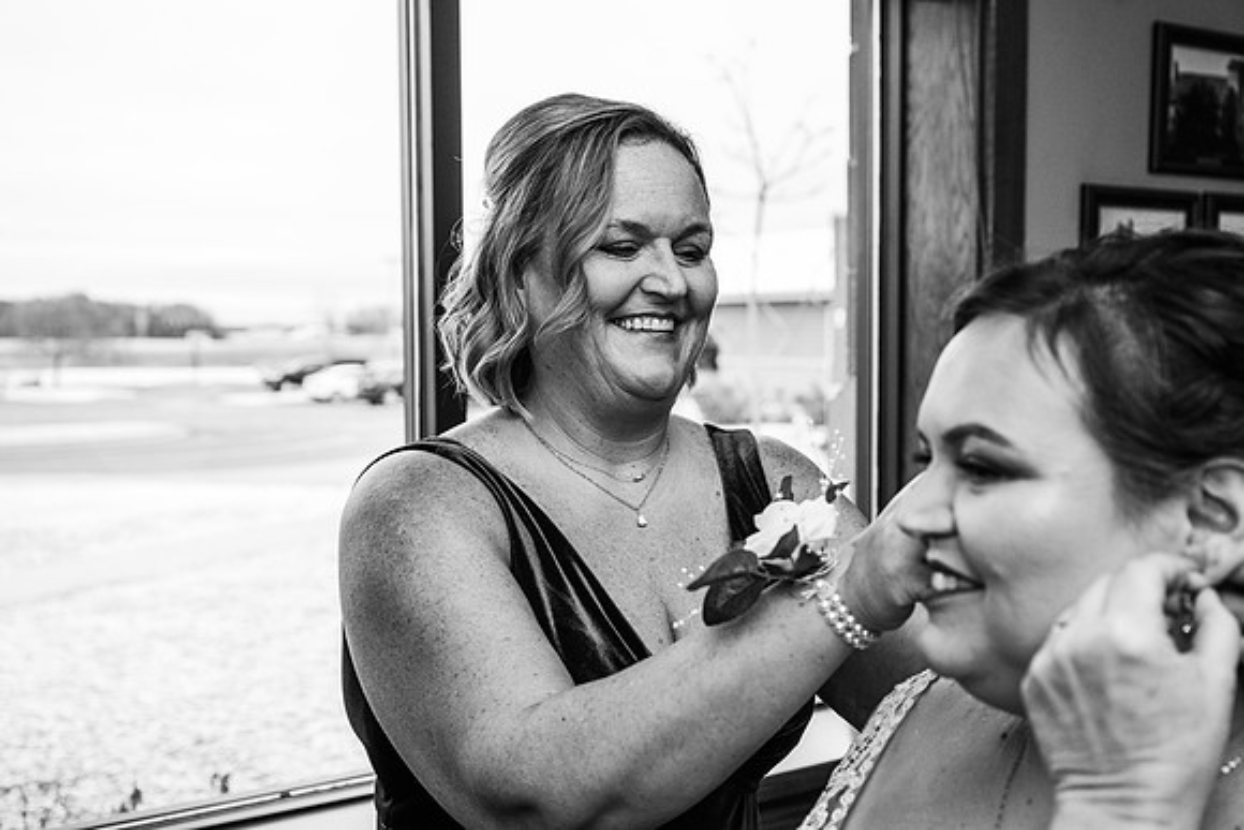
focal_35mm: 40
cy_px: 415
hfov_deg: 48.4
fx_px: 1382
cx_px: 622
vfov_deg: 33.4
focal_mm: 40
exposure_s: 1/200
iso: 1250
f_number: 4.5
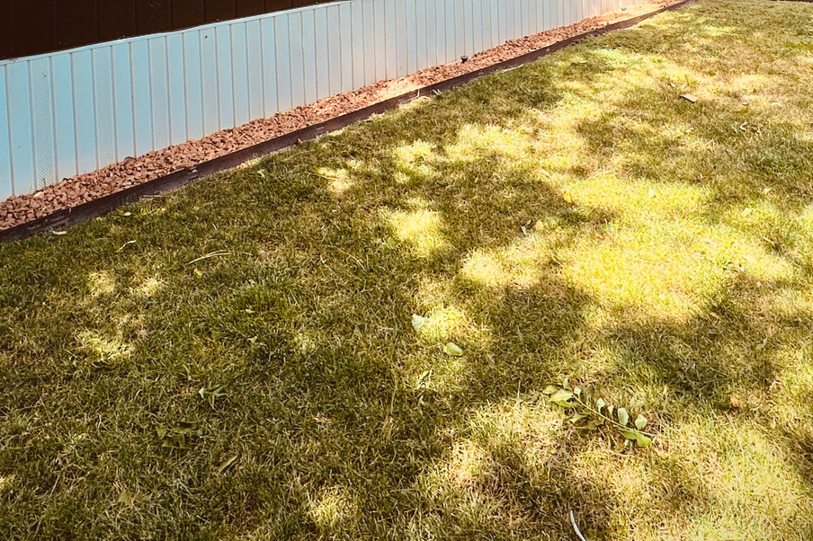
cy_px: -144
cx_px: 389
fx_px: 745
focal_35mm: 33
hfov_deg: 57.2
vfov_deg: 31.7
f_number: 2.2
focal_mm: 2.22
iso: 40
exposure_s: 1/518
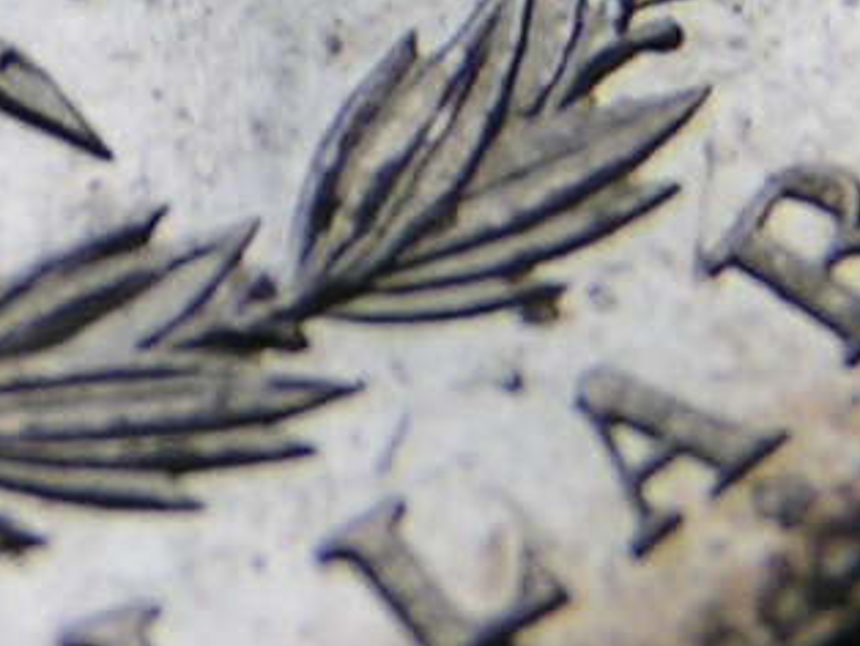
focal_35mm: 321
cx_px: -638
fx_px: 7981
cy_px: -200
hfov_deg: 6.1
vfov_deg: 4.6
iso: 50
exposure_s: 1/80
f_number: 5
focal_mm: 9.7
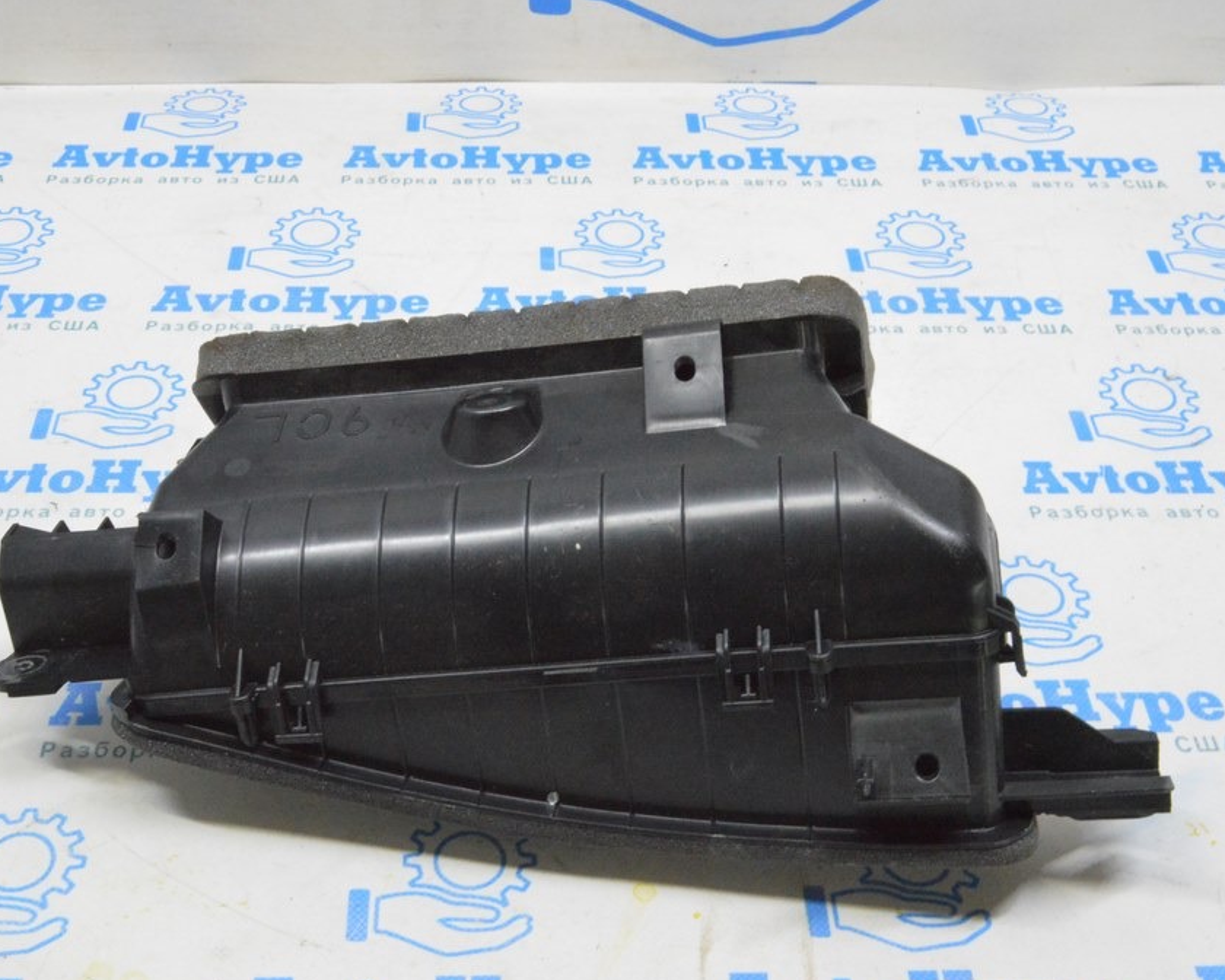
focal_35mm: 48
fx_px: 1740
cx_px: 551
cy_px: 494
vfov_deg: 31.5
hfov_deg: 38.7
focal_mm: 28
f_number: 20
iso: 6400
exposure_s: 1/20
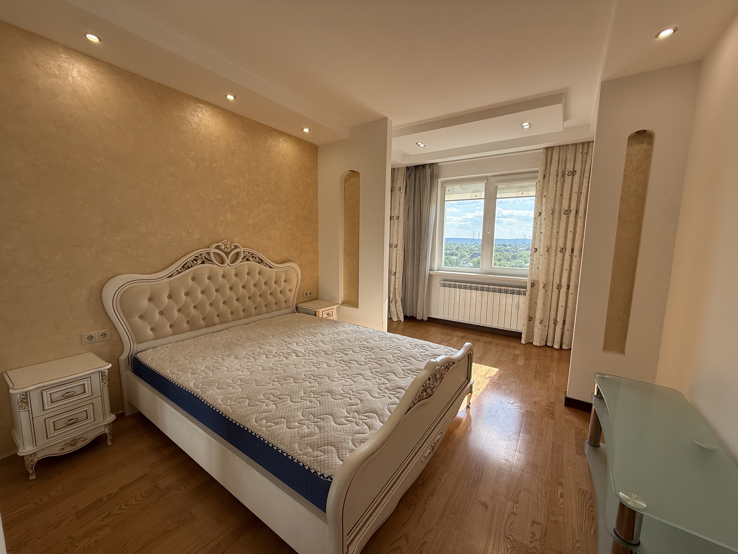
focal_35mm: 14
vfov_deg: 85.7
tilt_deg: -7.0
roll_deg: -1.0
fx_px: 298
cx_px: 369
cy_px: 277
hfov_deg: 102.1
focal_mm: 2.22
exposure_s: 1/381
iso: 64
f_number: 2.2
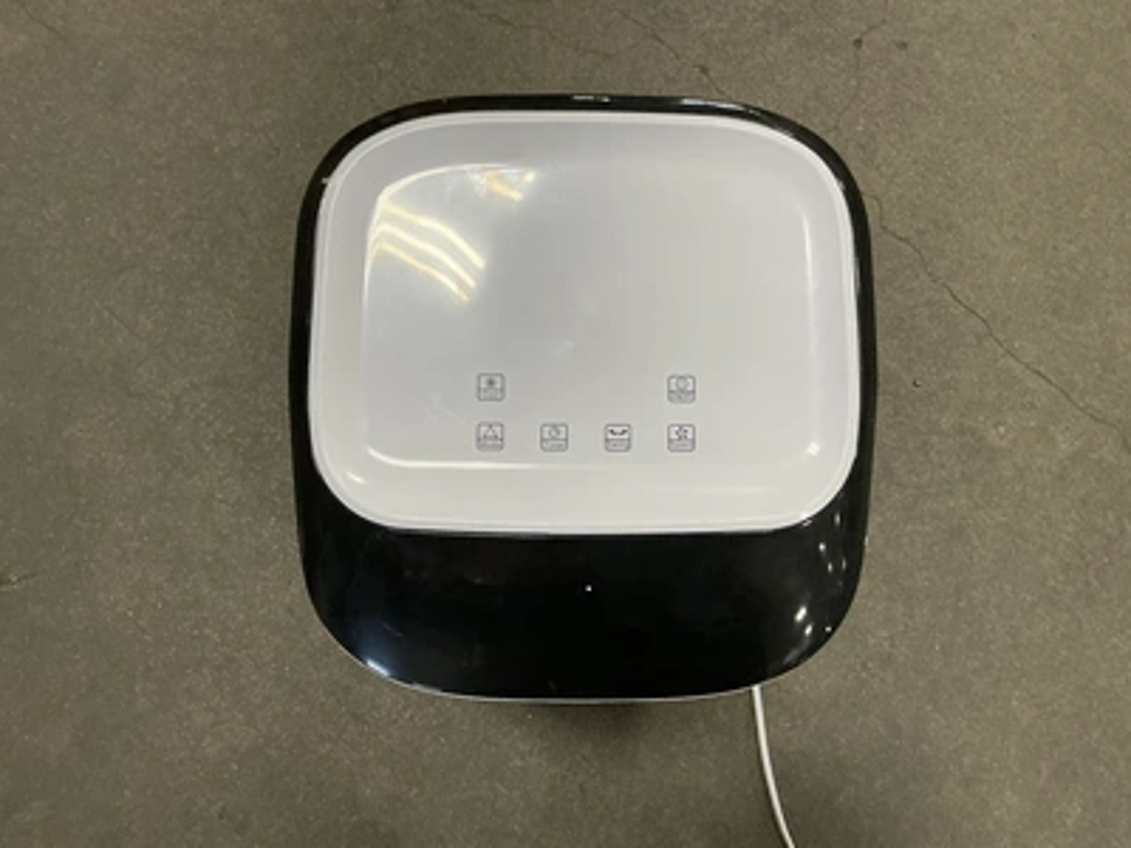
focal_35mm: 28
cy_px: 424
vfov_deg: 49.7
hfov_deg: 63.4
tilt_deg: -77.0
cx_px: 566
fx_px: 915
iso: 100
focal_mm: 3
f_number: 1.8
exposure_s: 1/60
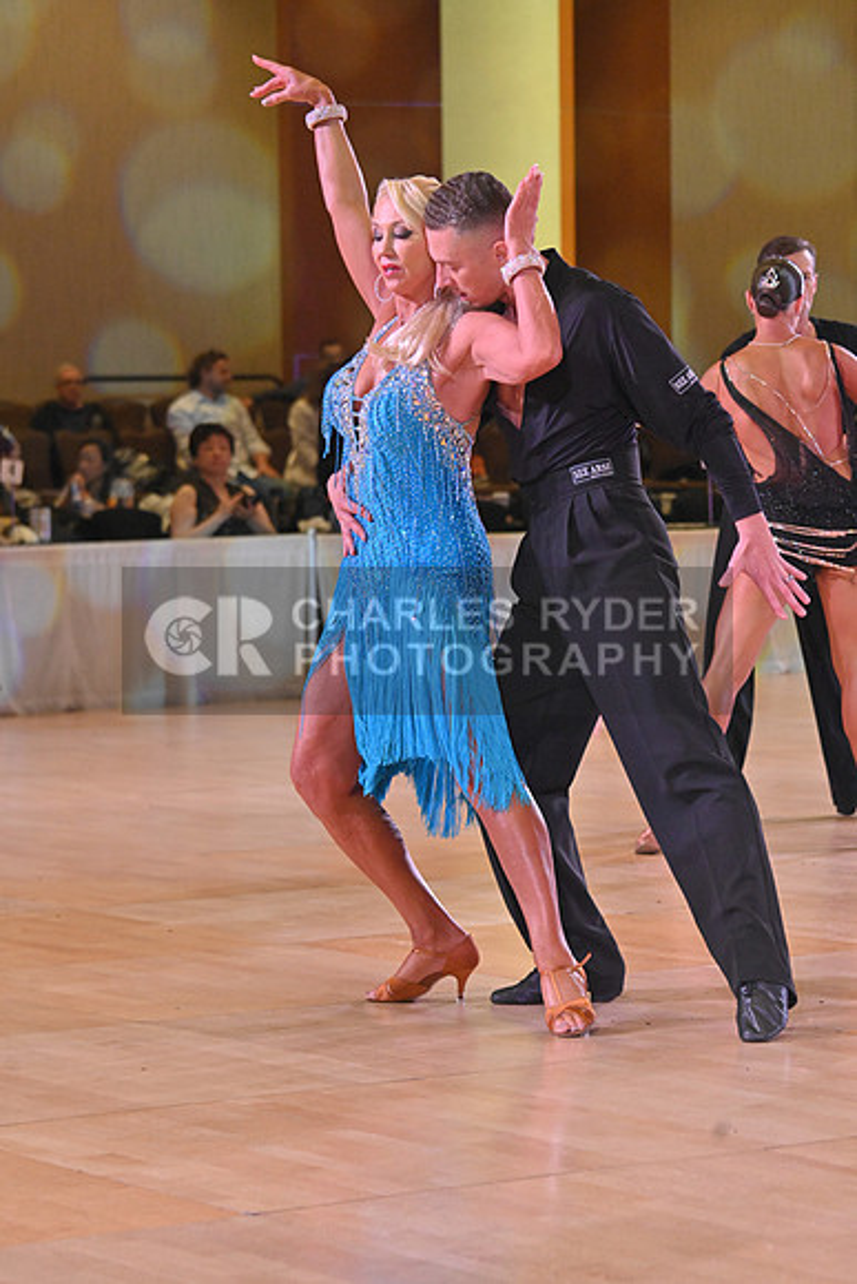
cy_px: 642
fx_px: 4282
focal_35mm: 120
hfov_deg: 11.4
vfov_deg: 17.1
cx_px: 428
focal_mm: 120
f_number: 6.3
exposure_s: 1/400
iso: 4000
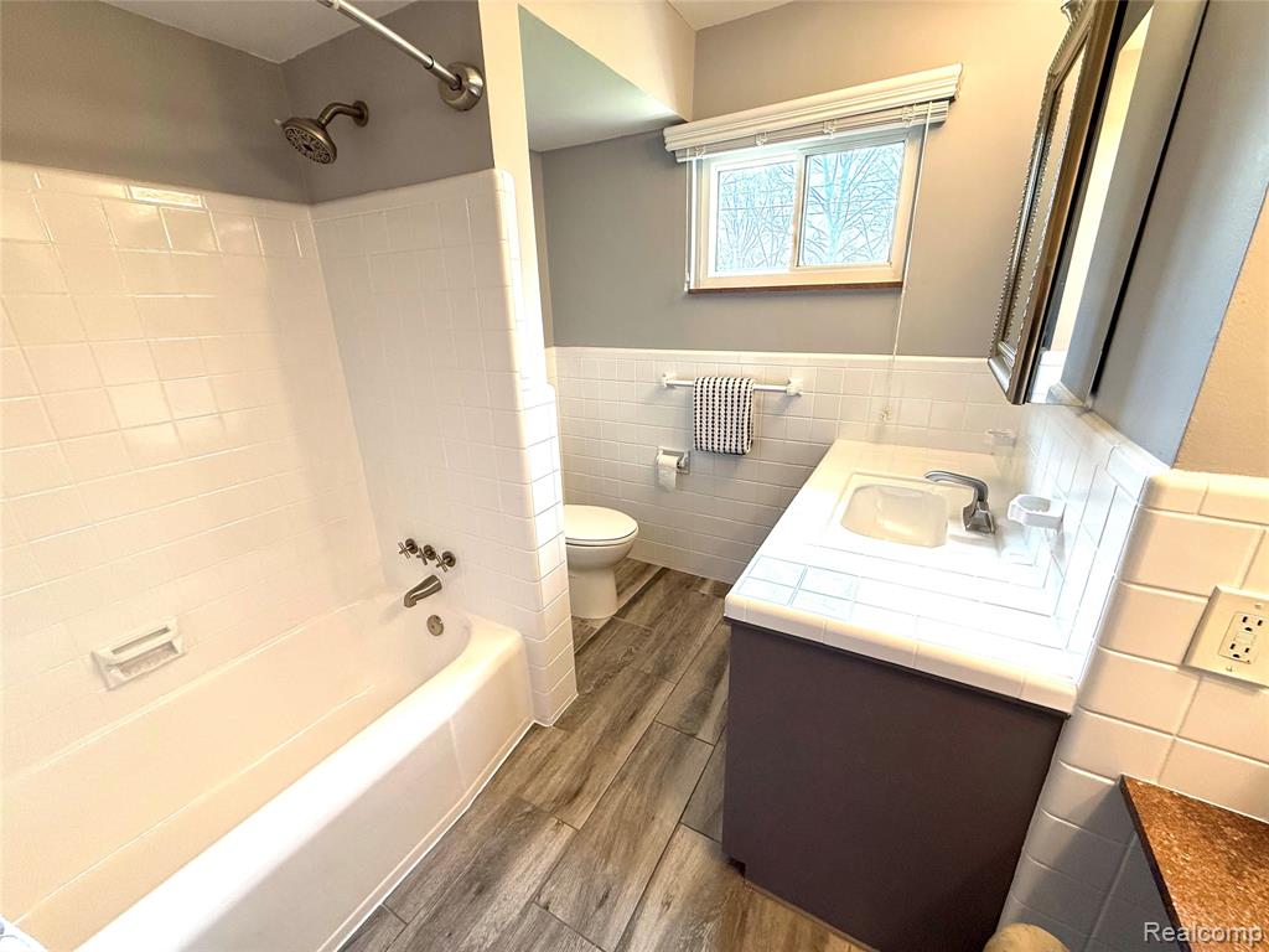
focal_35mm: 14
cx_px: 634
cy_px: 476
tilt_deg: -18.7
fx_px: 513
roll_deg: +0.9
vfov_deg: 85.7
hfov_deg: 102.1
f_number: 2.2
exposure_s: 1/120
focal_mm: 2.22
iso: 160
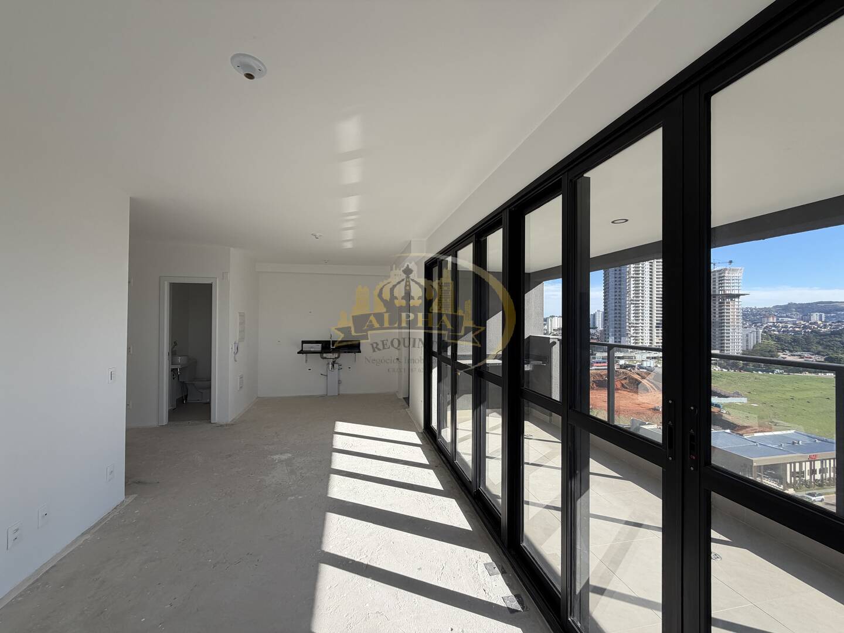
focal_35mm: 14
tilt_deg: +0.3
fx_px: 341
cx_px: 422
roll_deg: -0.3
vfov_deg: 85.7
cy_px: 316
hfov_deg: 102.1
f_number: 2.2
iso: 40
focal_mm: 2.22
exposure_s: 1/602
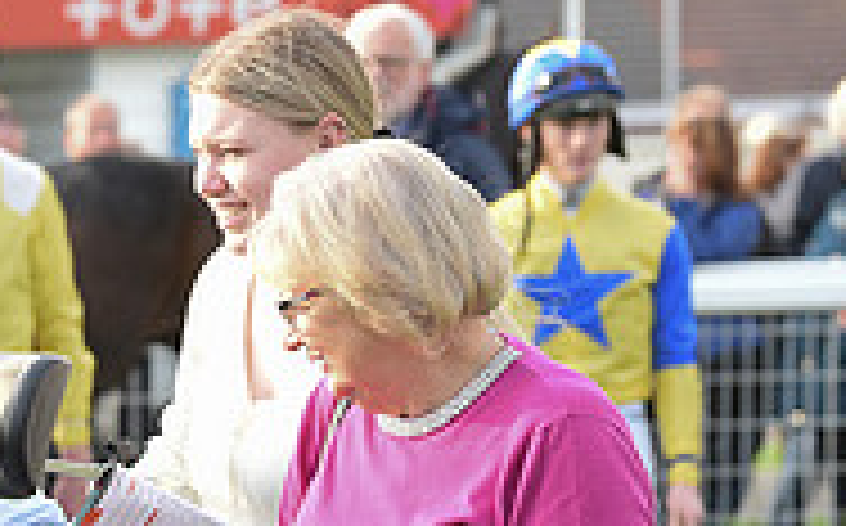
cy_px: 856
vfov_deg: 3.3
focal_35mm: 394
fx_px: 9073
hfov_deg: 5.3
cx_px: -302
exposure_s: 1/320
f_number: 5.6
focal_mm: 125
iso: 640
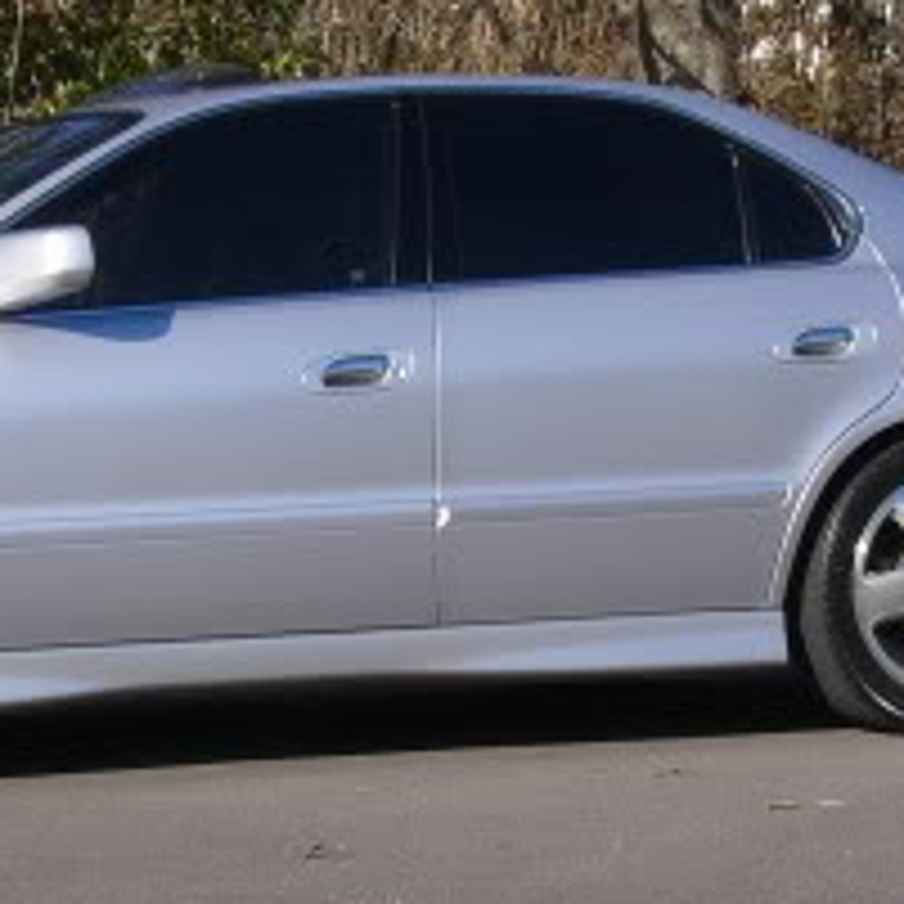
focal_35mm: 129
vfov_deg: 13.5
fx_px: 3811
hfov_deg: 13.5
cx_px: 175
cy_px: 454
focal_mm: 8.5
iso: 50
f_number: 8
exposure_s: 1/100
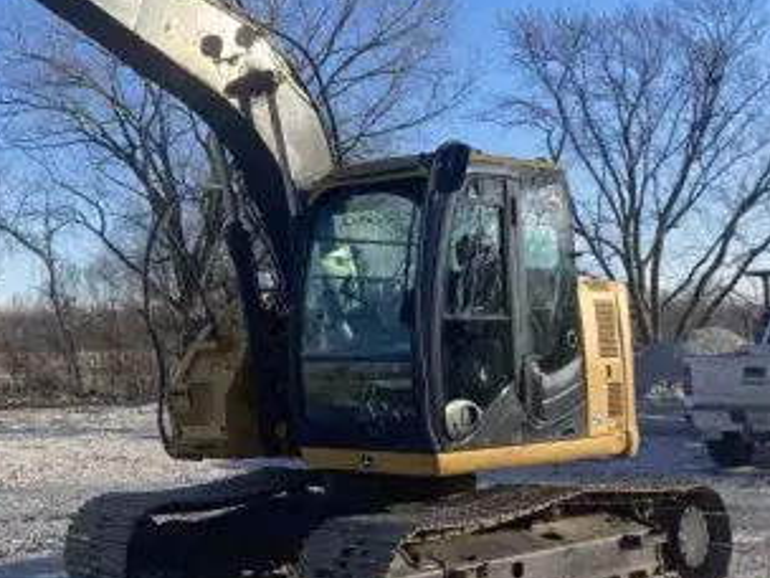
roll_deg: +1.0
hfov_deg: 31.5
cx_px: 106
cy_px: 231
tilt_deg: +5.1
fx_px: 1312
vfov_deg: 24.8
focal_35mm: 59
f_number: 1.8
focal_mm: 3.99
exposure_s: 1/906
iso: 20
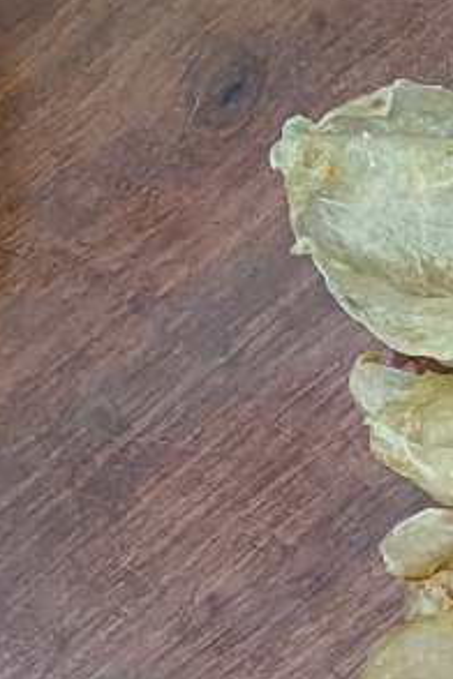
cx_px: 867
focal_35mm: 102
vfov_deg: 17.8
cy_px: 1029
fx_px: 1925
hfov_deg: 12.1
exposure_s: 1/33.3
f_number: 1.9
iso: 666
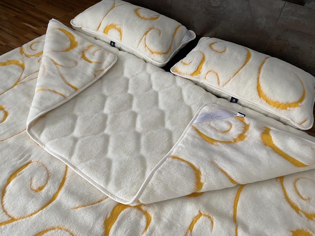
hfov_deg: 67.3
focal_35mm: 26
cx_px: 158
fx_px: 237
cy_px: 118
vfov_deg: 53.1
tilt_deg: -48.9
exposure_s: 1/60
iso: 250
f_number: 1.8
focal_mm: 4.25
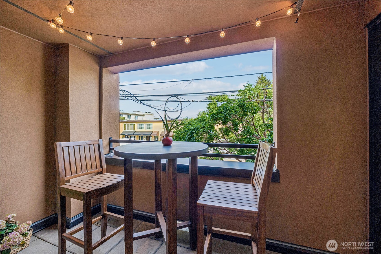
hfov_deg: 100.4
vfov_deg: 77.3
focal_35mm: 15
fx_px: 159
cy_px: 127
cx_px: 190
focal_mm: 10
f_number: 9
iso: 250
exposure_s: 1/50
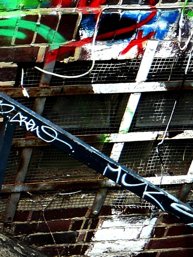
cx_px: -218
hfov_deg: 12.4
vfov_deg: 19.3
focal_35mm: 102
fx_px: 758
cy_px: 135
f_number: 2.8
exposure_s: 1/125
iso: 100
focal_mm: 4.6
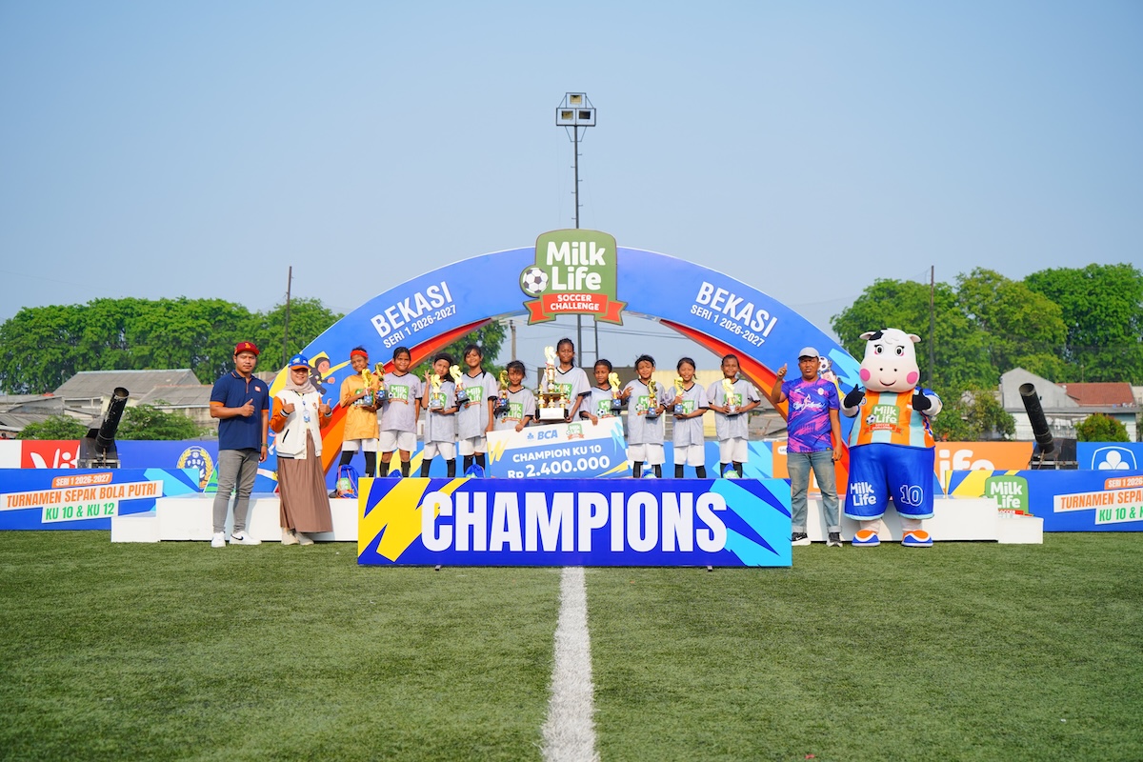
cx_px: 572
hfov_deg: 45.4
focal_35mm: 43
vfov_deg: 31.2
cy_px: 381
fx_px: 1365
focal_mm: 43
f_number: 4.5
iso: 400
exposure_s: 1/2500
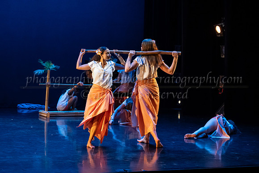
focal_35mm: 91
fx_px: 653
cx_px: 122
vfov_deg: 15.1
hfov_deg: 22.4
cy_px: 78
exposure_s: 1/400
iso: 4000
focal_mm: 75
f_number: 4
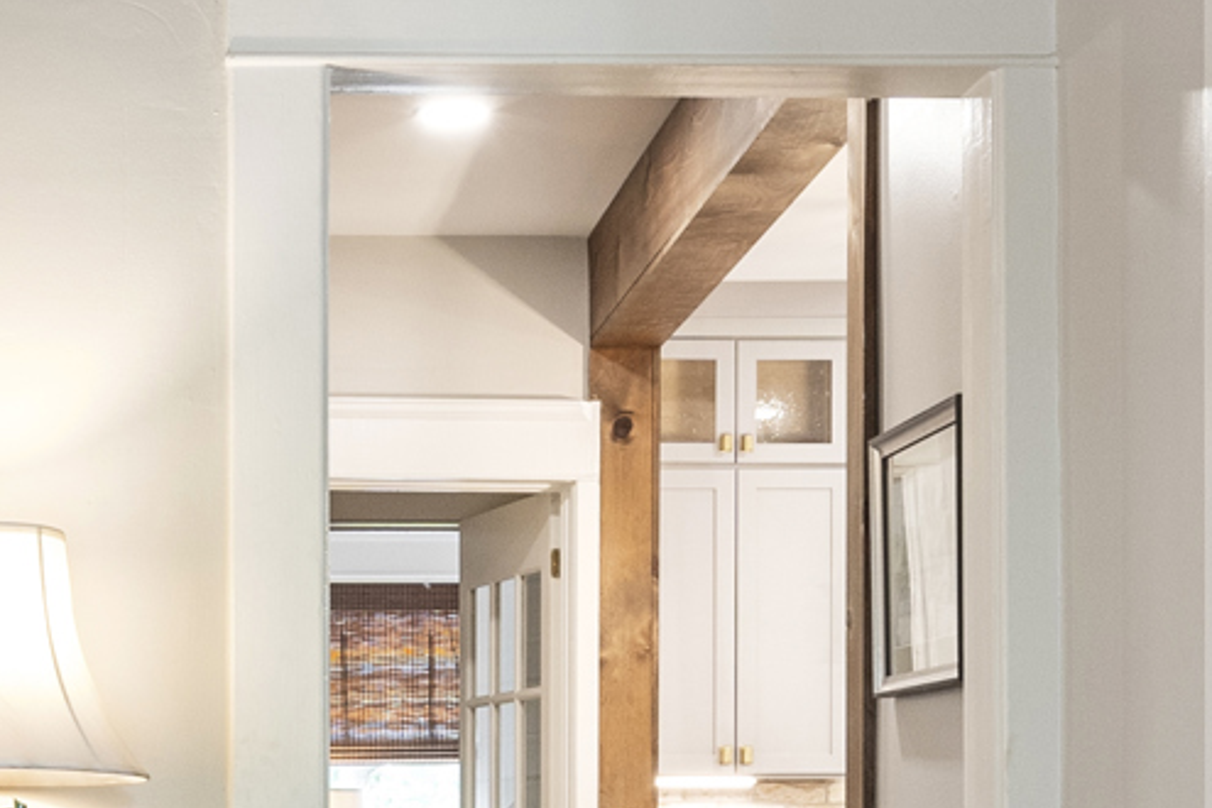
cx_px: 122
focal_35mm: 91
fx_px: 3063
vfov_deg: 14.7
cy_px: 863
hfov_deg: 21.9
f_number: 8
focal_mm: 18
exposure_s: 1/5
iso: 400
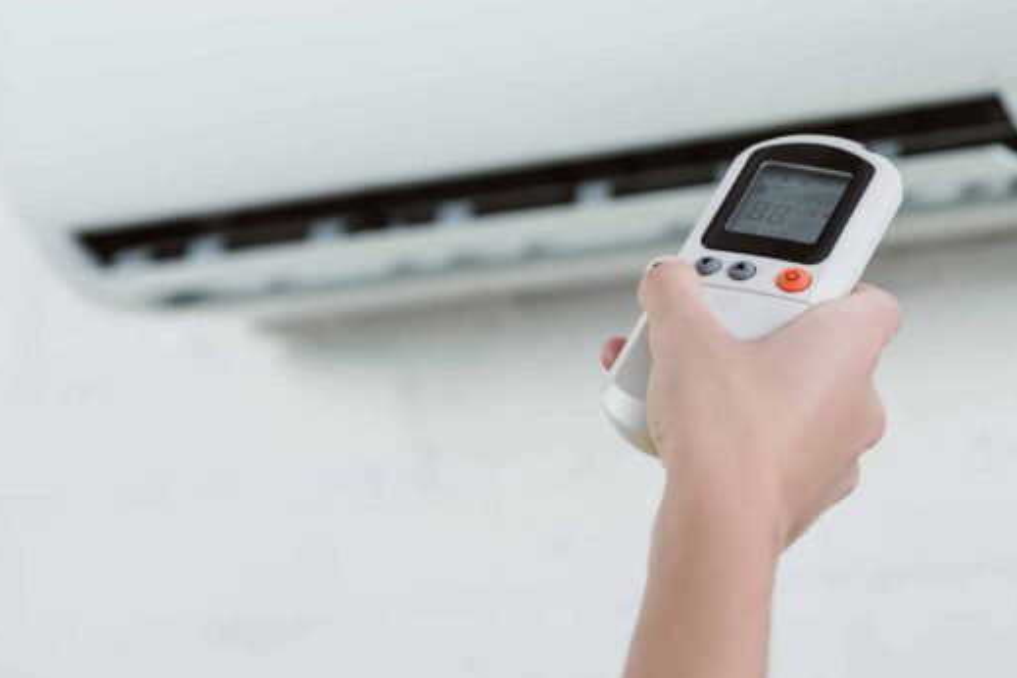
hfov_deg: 12.7
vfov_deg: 8.5
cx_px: 709
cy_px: 223
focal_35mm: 162
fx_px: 4576
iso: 320
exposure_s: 1/160
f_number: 8
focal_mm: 105
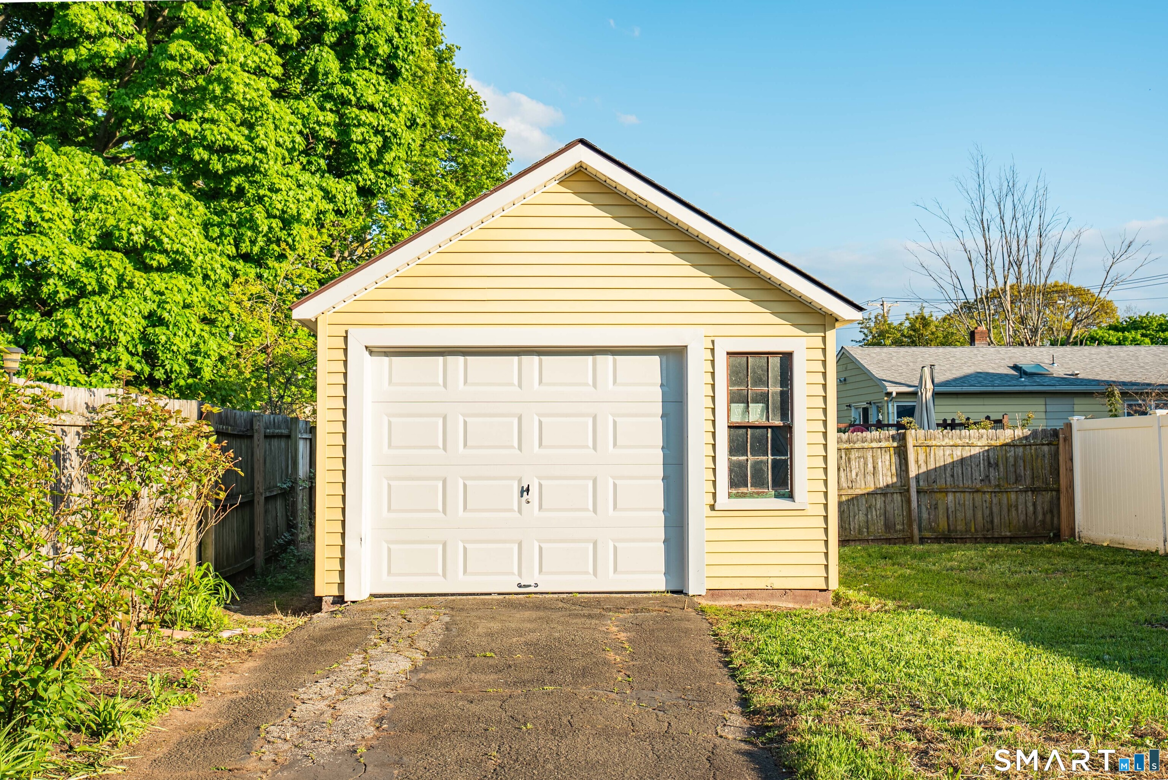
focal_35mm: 39
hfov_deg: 49.5
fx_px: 1266
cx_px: 584
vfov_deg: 34.3
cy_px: 390
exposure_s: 1/500
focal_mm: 39
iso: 80
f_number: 6.3
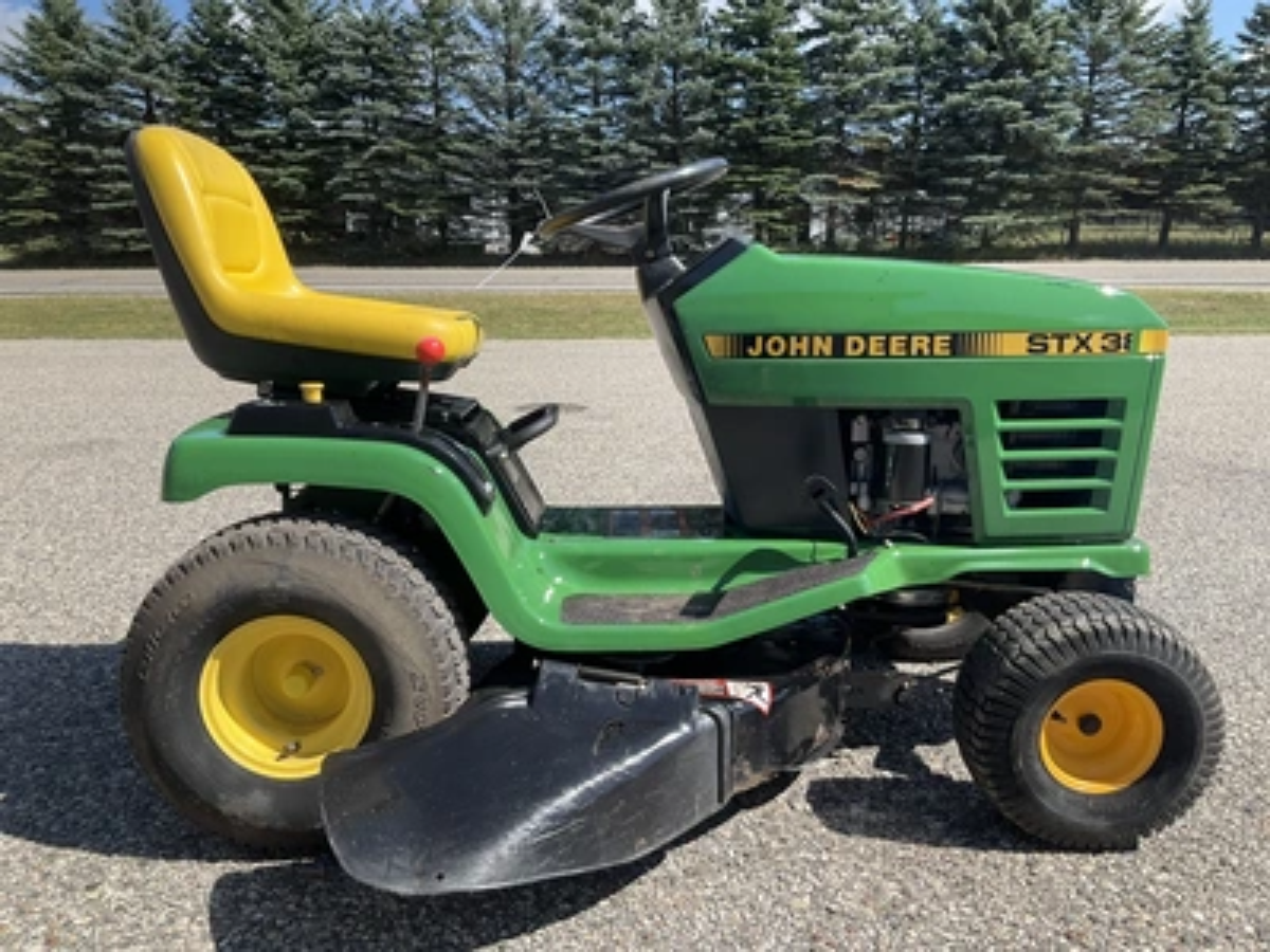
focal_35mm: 29
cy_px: 476
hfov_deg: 61.7
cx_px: 635
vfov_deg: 48.2
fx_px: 1064
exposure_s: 1/1195
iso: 25
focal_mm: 3
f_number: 1.8
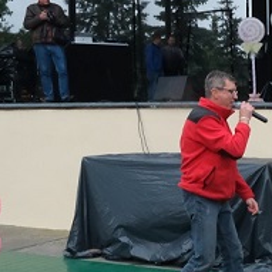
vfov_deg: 21.0
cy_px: 184
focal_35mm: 82
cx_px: 340
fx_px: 729
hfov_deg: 19.7
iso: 4000
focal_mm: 15
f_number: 20
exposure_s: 1/180
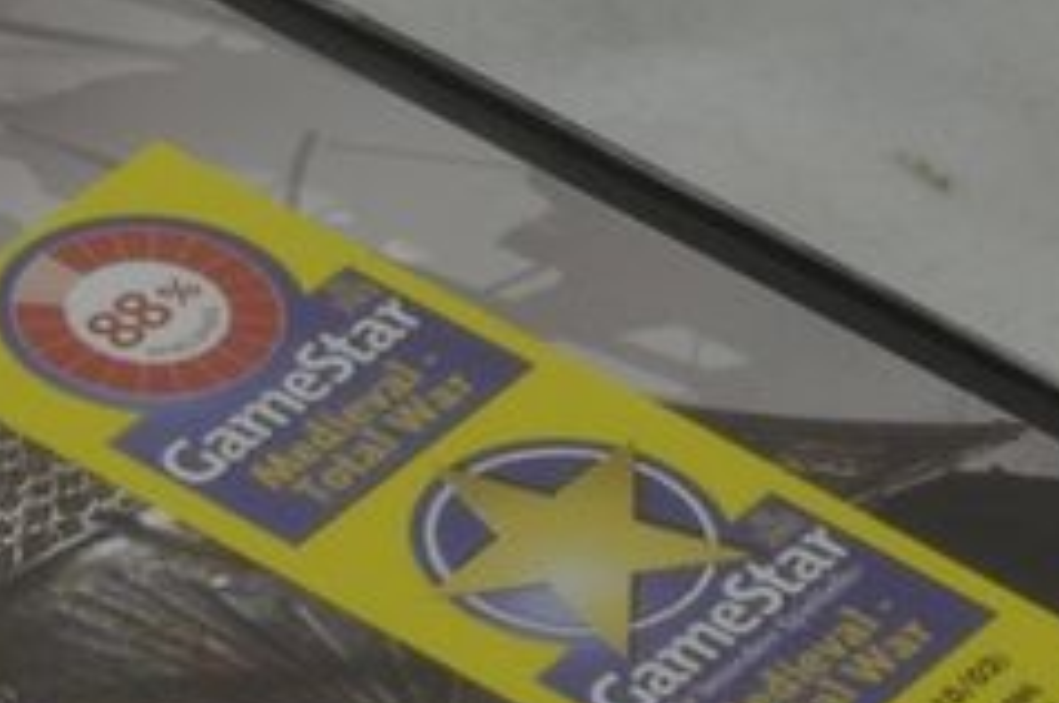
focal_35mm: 453
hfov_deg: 4.5
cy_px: 719
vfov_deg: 3.0
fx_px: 13308
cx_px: -565
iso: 100
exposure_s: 1/3
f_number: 20
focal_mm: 40
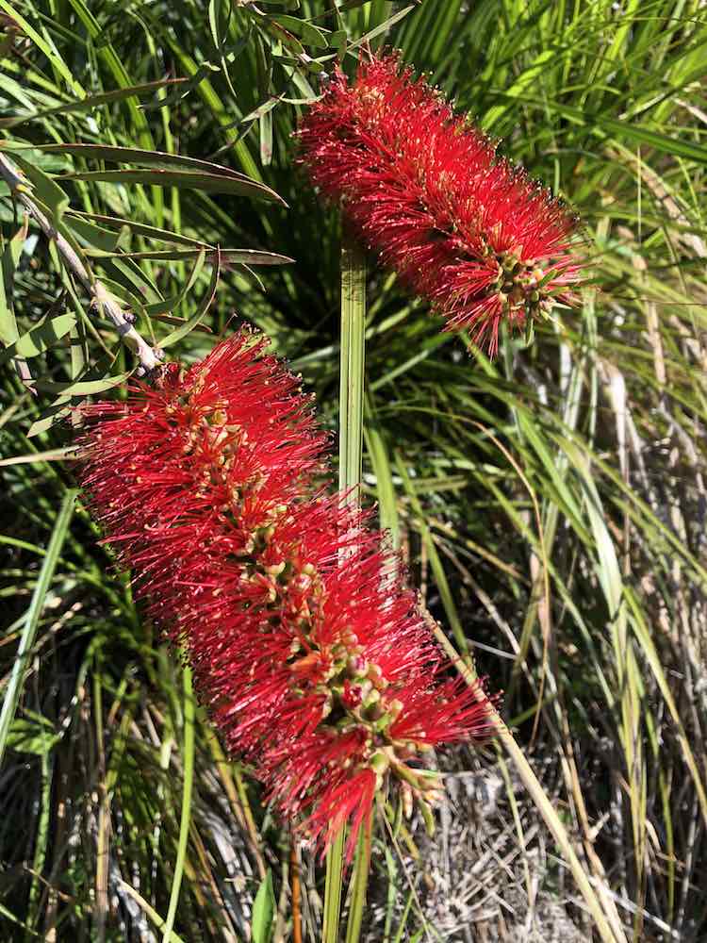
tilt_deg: -34.6
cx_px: 354
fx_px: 762
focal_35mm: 28
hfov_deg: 49.7
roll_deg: +0.6
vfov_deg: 63.4
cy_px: 472
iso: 20
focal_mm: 3.99
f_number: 1.8
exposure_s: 1/400
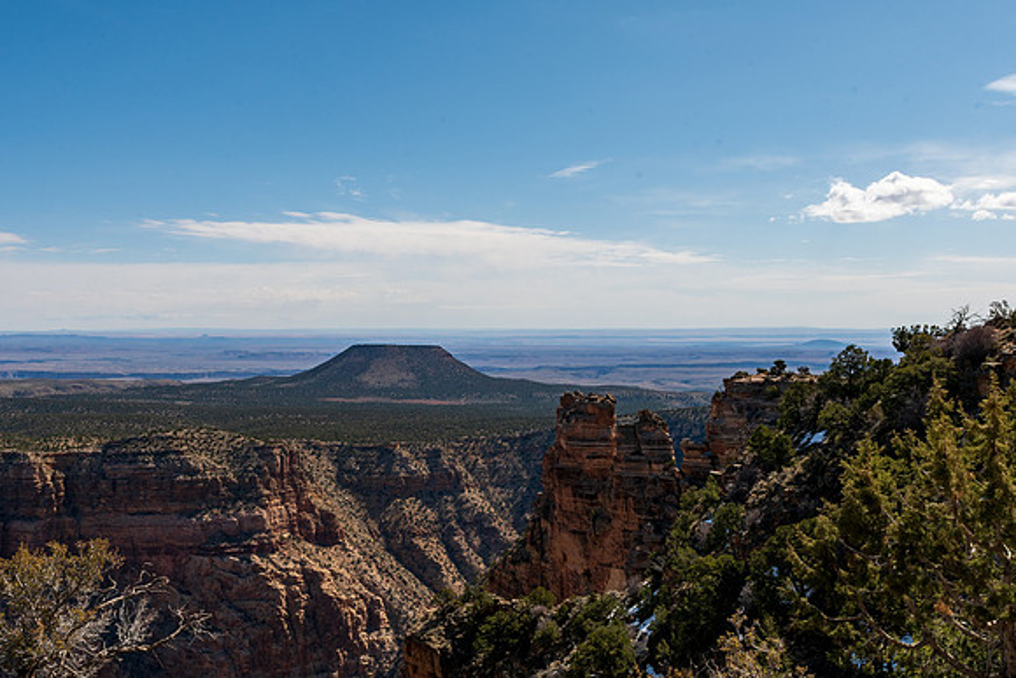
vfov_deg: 36.9
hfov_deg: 53.1
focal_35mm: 36
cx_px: 508
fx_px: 1016
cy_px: 339
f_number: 16
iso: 100
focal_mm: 24
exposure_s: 1/200
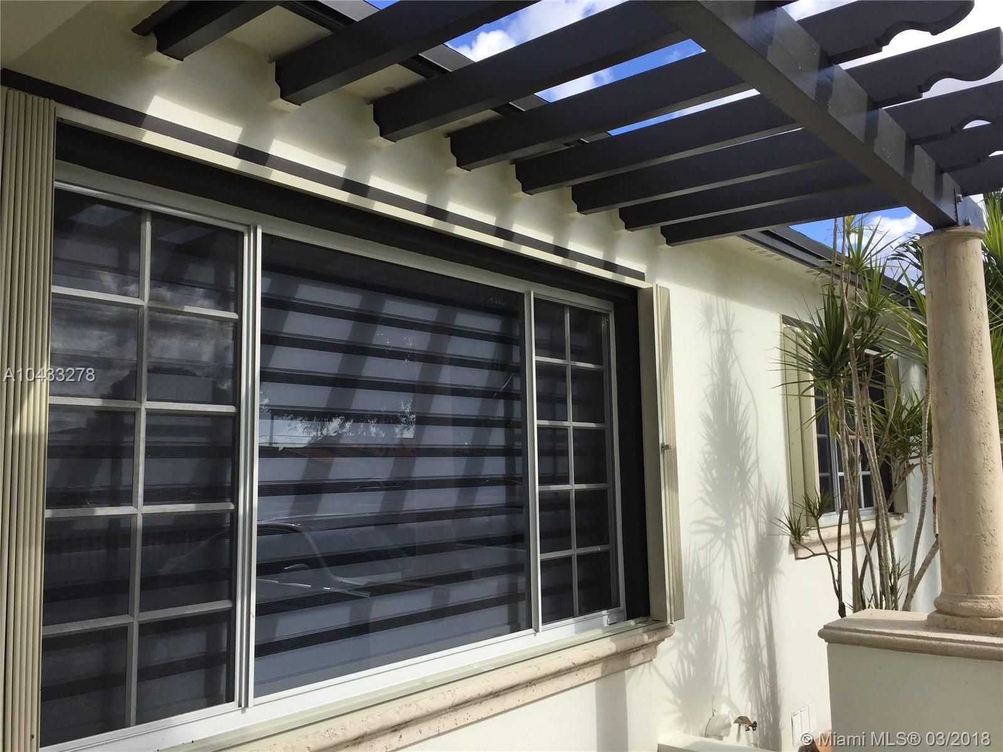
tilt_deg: +6.6
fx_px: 840
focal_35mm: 29
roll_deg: +1.7
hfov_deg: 61.7
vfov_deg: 48.2
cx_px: 502
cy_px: 376
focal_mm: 4.15
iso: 32
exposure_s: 1/1412
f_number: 2.2
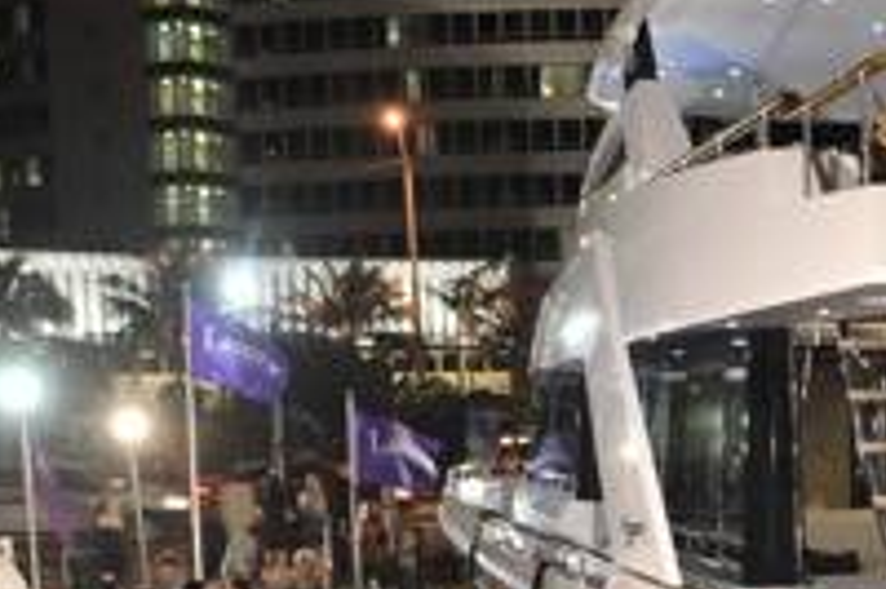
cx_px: 1054
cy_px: 611
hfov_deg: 24.0
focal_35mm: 77
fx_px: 1893
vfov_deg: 17.2
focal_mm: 28
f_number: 4
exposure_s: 1/20
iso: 640
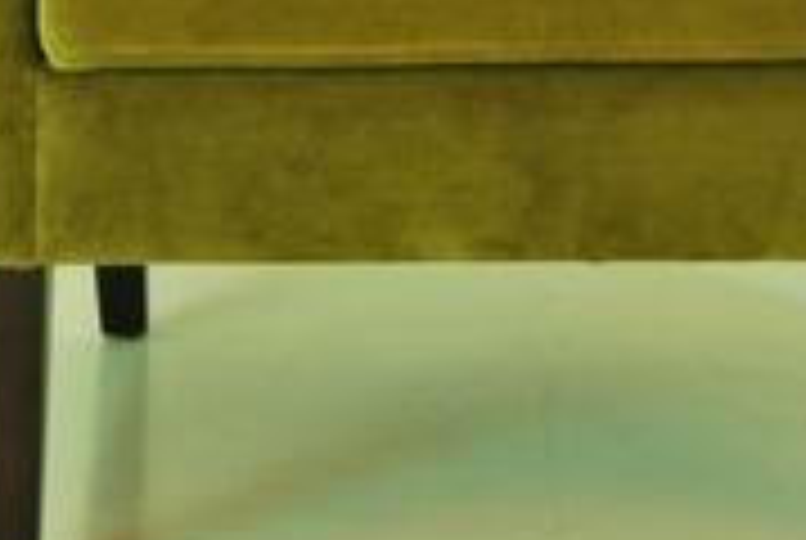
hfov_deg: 8.3
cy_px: -360
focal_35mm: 246
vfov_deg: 5.5
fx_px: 5517
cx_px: 608
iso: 360
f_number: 4.5
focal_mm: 42
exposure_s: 1/30
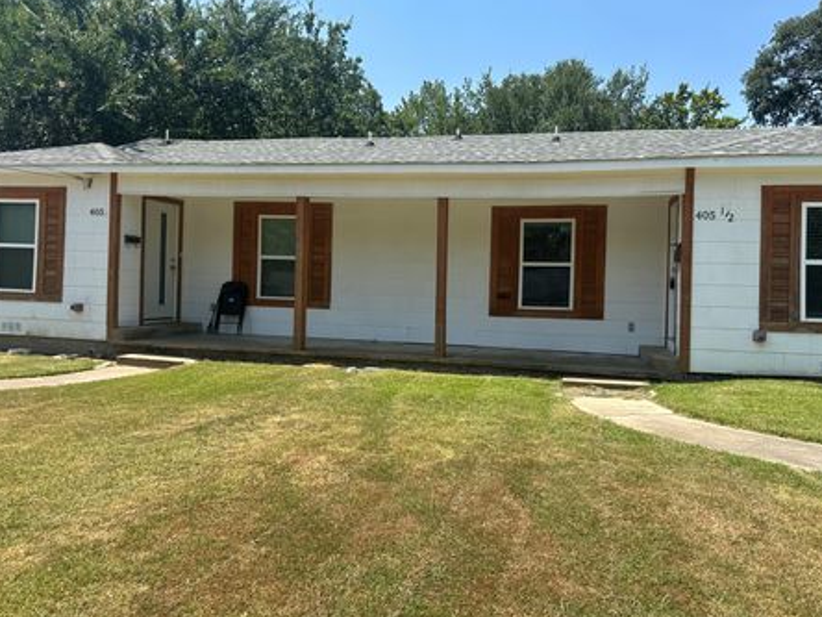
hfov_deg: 65.2
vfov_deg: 51.3
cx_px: 452
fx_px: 641
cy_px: 288
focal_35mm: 27
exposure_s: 1/3356
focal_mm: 6.86
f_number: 1.78
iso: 80
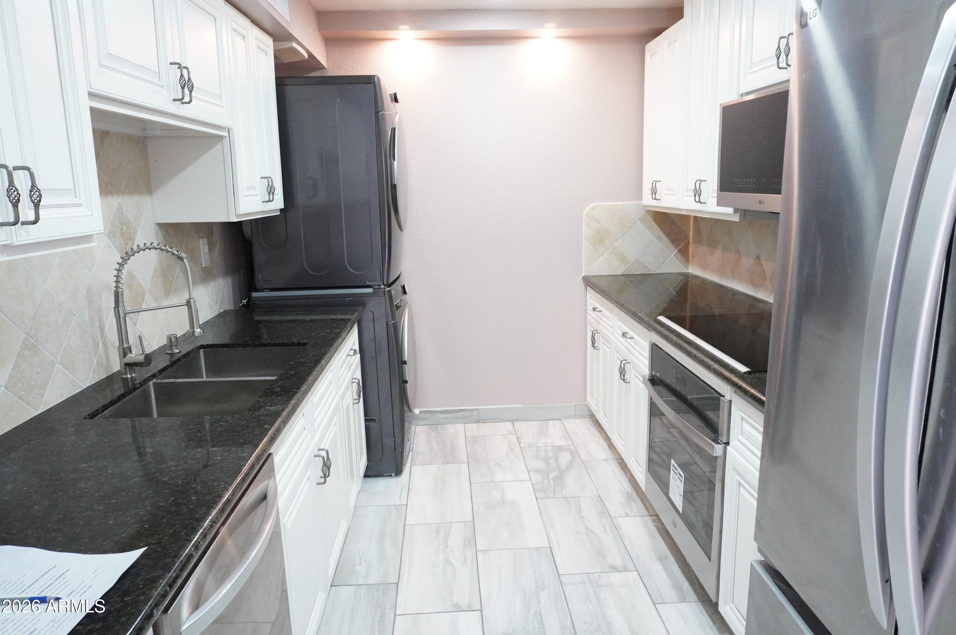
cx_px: 478
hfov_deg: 73.8
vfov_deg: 53.0
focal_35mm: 24
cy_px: 318
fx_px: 637
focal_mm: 16
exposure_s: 1/30
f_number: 11
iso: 5000
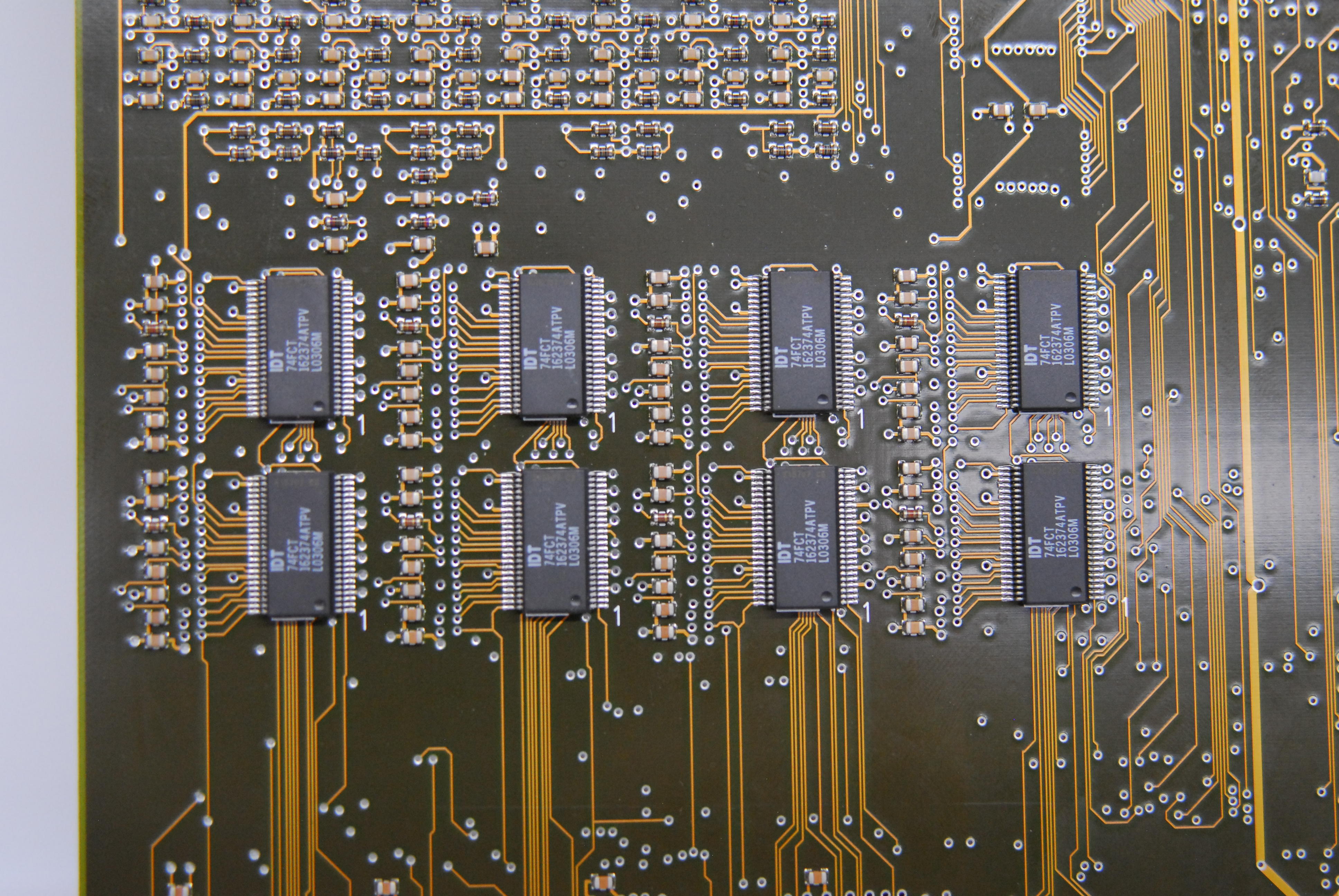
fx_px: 2905
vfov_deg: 17.5
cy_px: 448
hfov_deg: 26.0
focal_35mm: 78
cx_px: 670
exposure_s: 1/100
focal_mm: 52
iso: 800
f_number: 3.8
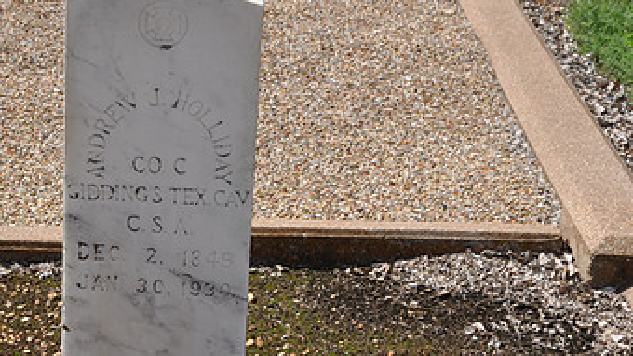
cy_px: 172
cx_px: 175
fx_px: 1795
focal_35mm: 107
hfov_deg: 19.9
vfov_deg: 11.3
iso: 200
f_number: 9
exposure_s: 1/320
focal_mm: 40
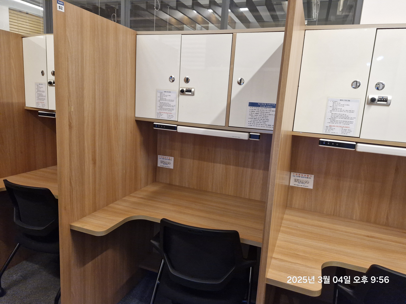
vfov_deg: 58.9
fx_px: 270
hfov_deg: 73.9
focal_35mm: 23
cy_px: 152
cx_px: 203
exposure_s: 1/120
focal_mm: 5.54
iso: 800
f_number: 1.8
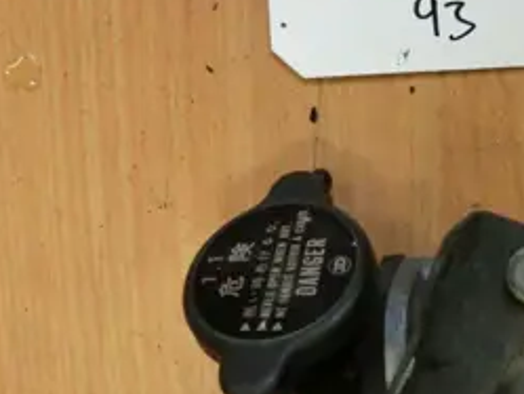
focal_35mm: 52
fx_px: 788
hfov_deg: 36.0
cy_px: 179
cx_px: 391
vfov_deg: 28.0
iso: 500
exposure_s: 1/60
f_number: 3.2
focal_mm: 4.9
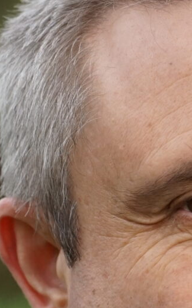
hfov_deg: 2.5
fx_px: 4426
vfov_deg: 4.0
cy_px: 276
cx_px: 209
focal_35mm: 529
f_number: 4
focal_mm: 105
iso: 1000
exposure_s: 1/1600
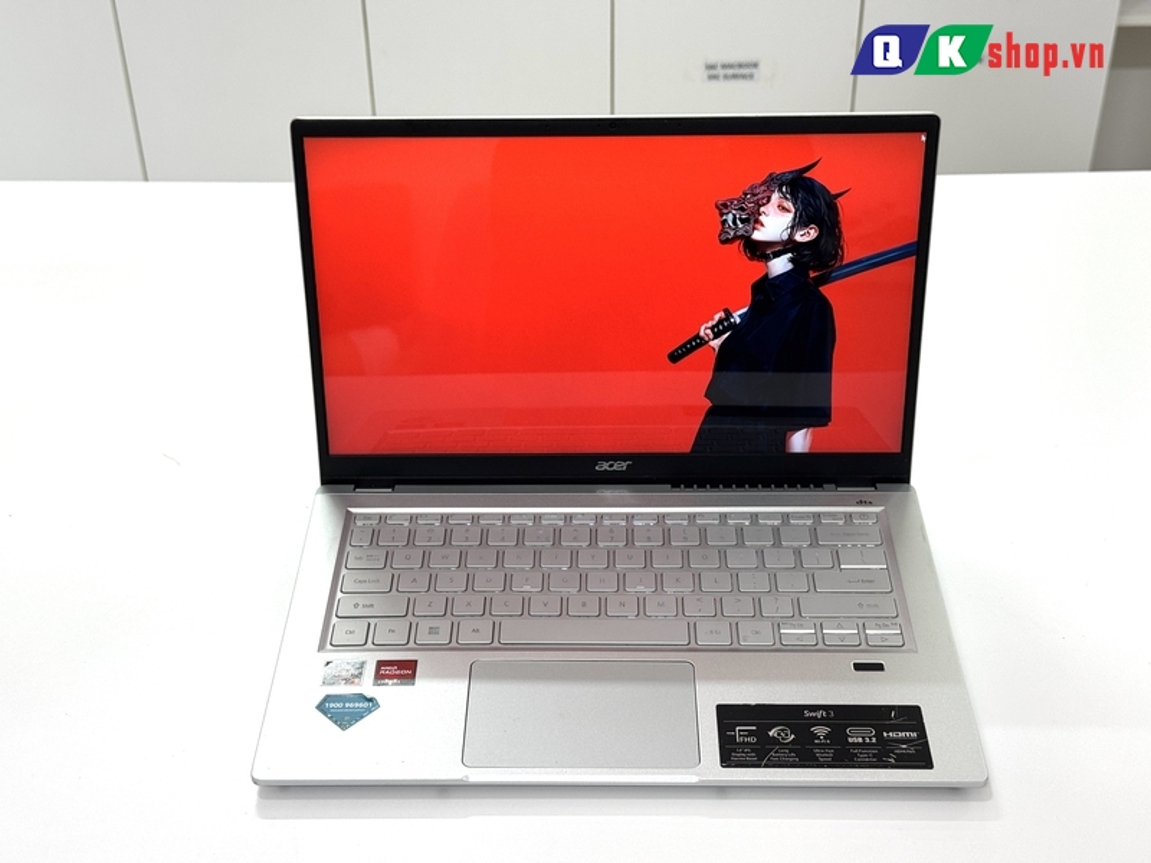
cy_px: 432
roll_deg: +2.2
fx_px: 1596
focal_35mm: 48
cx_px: 576
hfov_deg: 39.7
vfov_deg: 30.3
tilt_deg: -34.4
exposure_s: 1/100
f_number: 1.78
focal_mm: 6.76
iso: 50
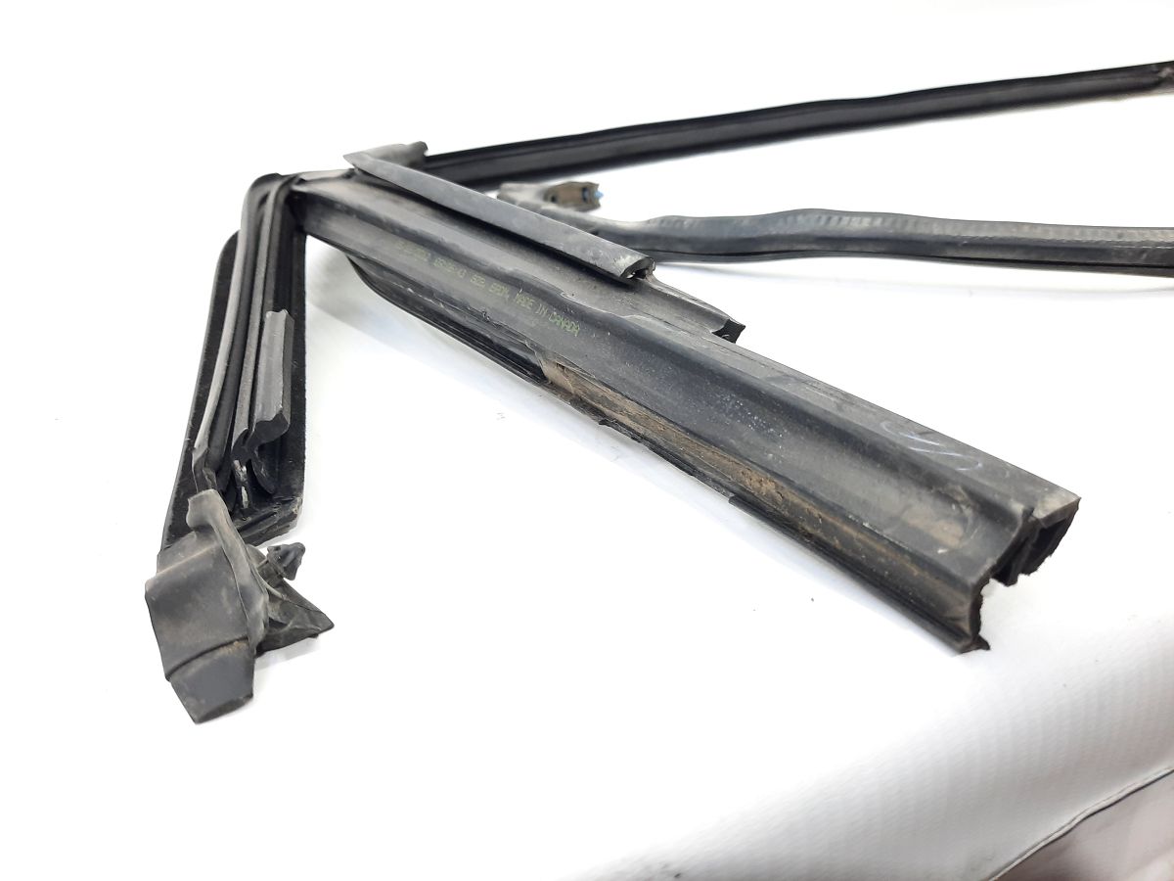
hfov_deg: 69.4
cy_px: 440
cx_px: 587
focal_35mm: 25
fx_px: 848
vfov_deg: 54.9
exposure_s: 1/50
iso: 125
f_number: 2
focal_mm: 4.6
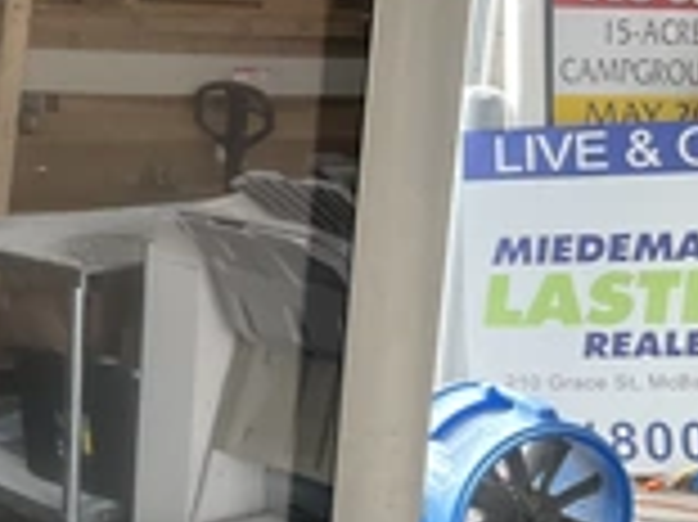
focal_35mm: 75
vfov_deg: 19.5
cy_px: 356
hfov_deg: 25.1
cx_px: 50
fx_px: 1511
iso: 125
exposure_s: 1/60
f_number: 1.8
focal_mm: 3
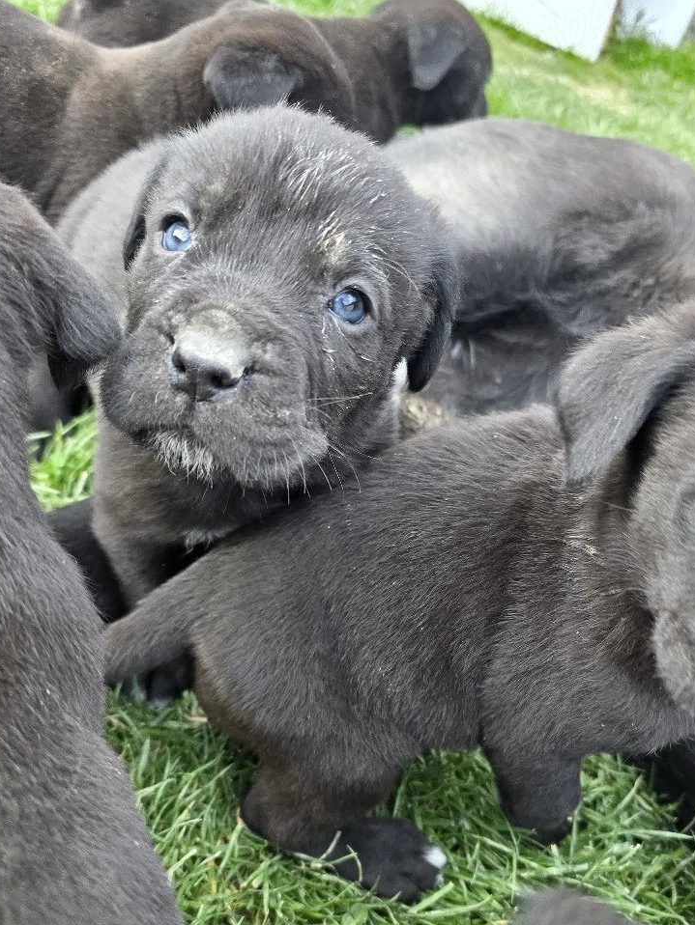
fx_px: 856
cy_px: 581
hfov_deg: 44.1
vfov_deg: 56.1
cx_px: 380
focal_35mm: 32
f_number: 1.7
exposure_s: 1/182
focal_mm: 6.3
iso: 100
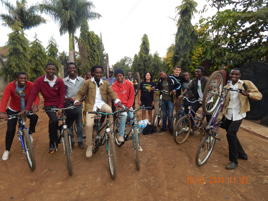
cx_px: 132
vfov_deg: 58.9
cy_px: 97
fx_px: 178
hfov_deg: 73.9
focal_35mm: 23
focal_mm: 4
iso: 125
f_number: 3
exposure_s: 1/400
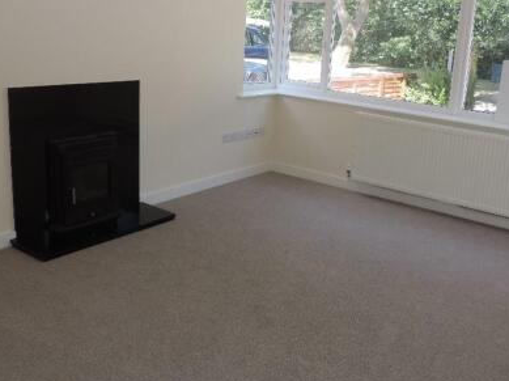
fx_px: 529
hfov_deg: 51.0
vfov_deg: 39.3
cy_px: 138
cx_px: 311
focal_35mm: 36
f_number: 3
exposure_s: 1/80
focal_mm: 4.3
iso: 80
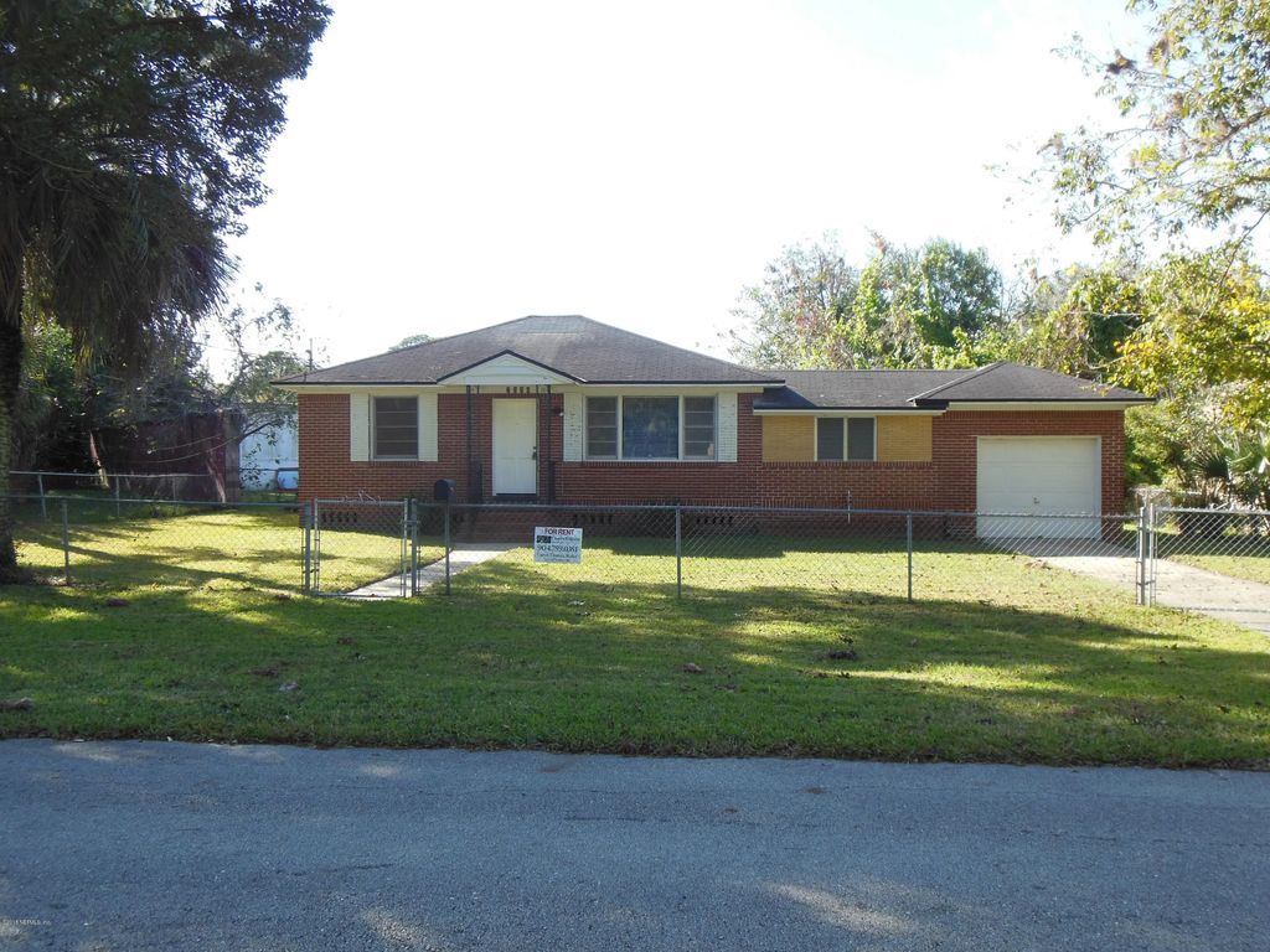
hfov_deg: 61.7
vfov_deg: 48.2
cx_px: 635
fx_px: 1064
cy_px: 476
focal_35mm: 29
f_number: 3.3
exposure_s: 1/320
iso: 125
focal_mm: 5.2
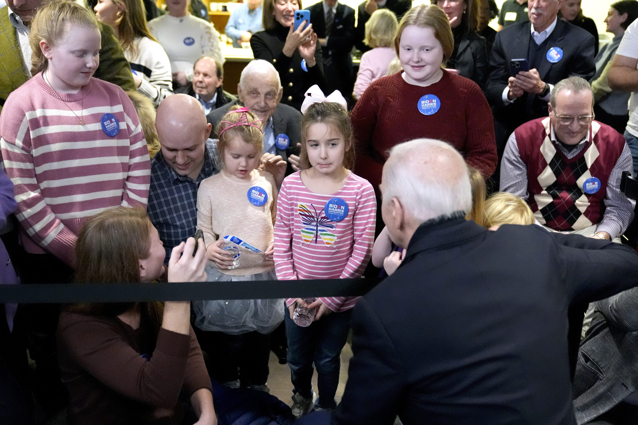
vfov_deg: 38.9
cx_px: 319
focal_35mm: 34
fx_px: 603
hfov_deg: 55.8
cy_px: 212
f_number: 2.8
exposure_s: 1/640
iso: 10000
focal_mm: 34
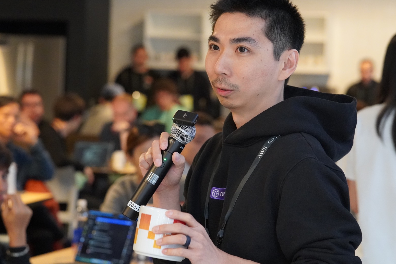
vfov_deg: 10.5
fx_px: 1436
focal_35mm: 131
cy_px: 137
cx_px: 188
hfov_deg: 15.7
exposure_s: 1/160
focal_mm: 75
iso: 6400
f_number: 4
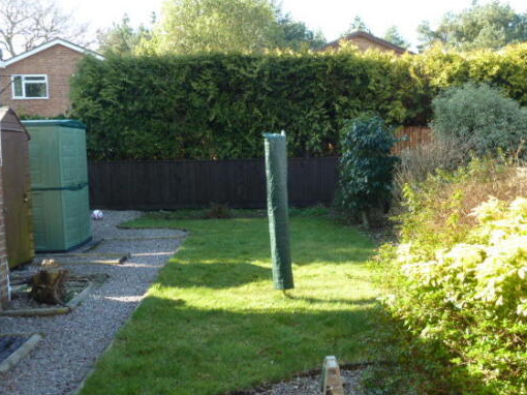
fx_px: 609
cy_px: 219
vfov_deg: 35.9
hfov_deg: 46.8
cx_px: 289
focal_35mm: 40
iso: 80
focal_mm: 5.7
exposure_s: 1/60
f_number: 3.5
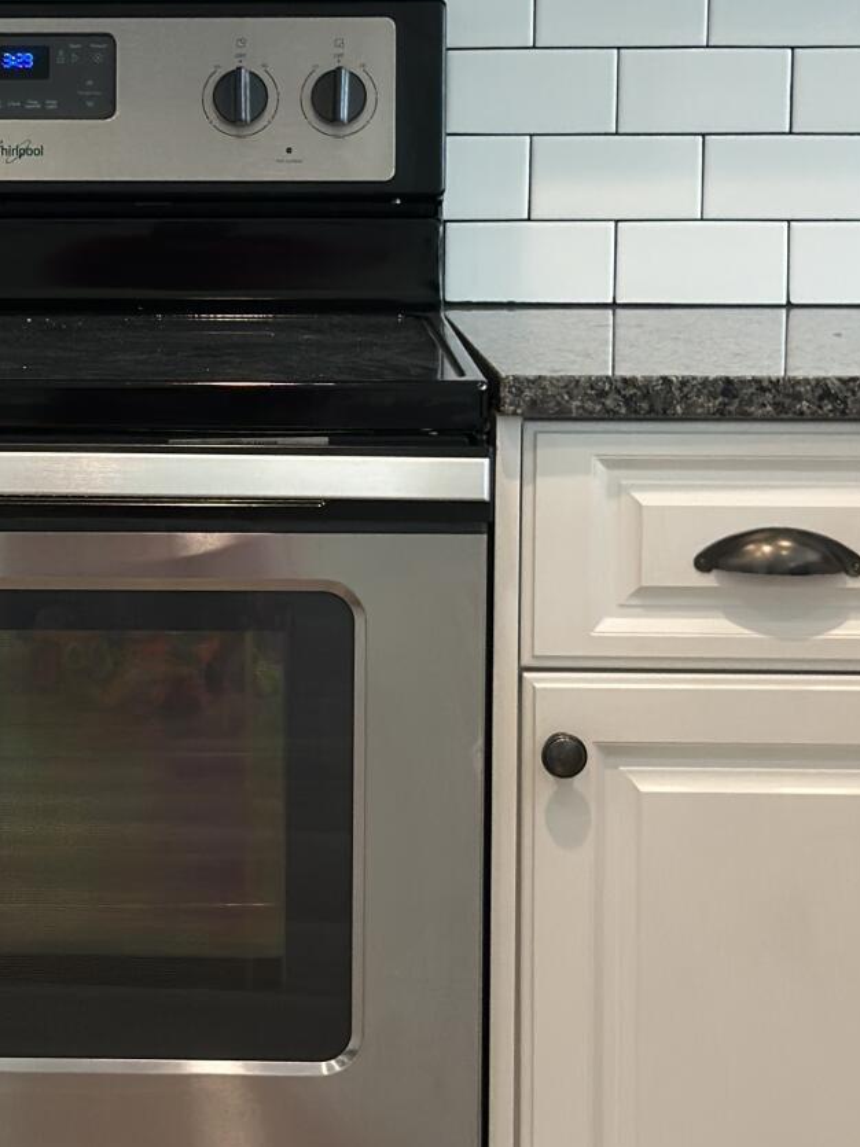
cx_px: 8
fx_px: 3810
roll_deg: -1.2
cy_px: 396
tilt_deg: -5.6
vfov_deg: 17.1
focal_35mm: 115
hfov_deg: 12.7
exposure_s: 1/60
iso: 125
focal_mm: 6.86
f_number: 1.78
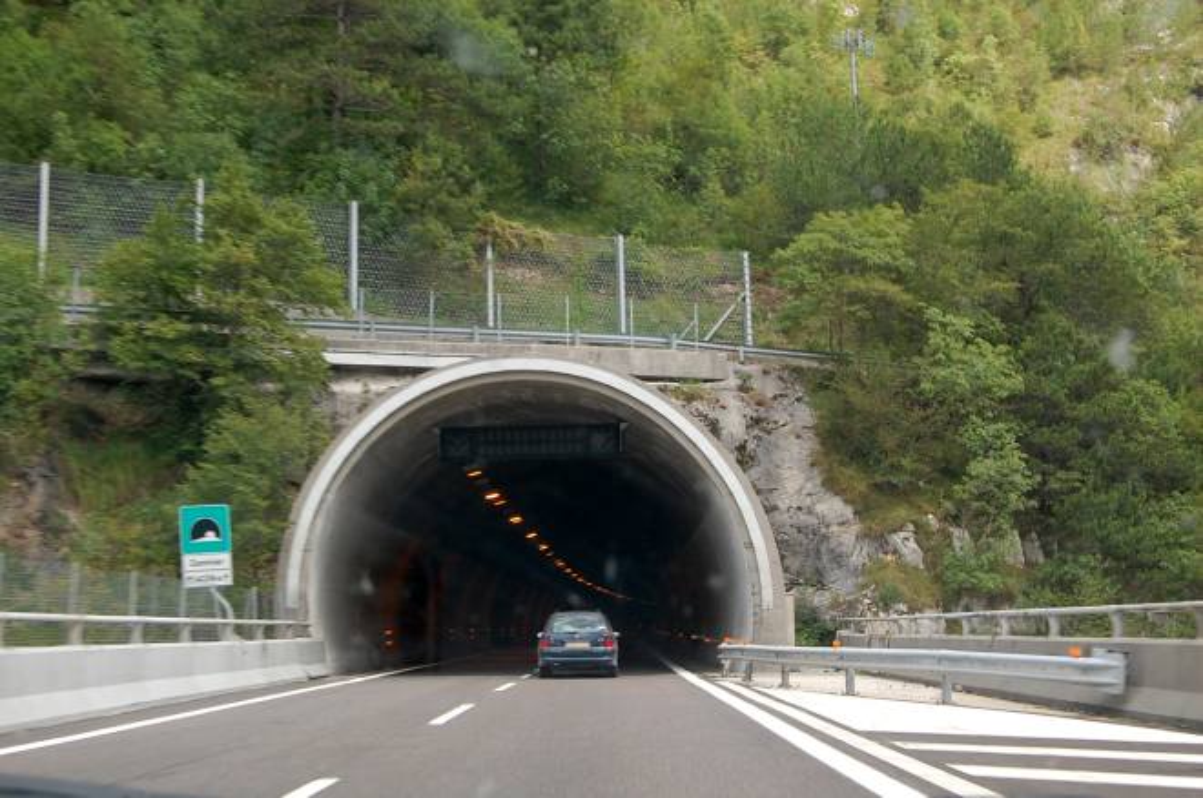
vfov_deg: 26.4
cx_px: 602
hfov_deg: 38.9
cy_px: 399
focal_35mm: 51
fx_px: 1702
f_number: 9
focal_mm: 34
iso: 400
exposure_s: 1/125
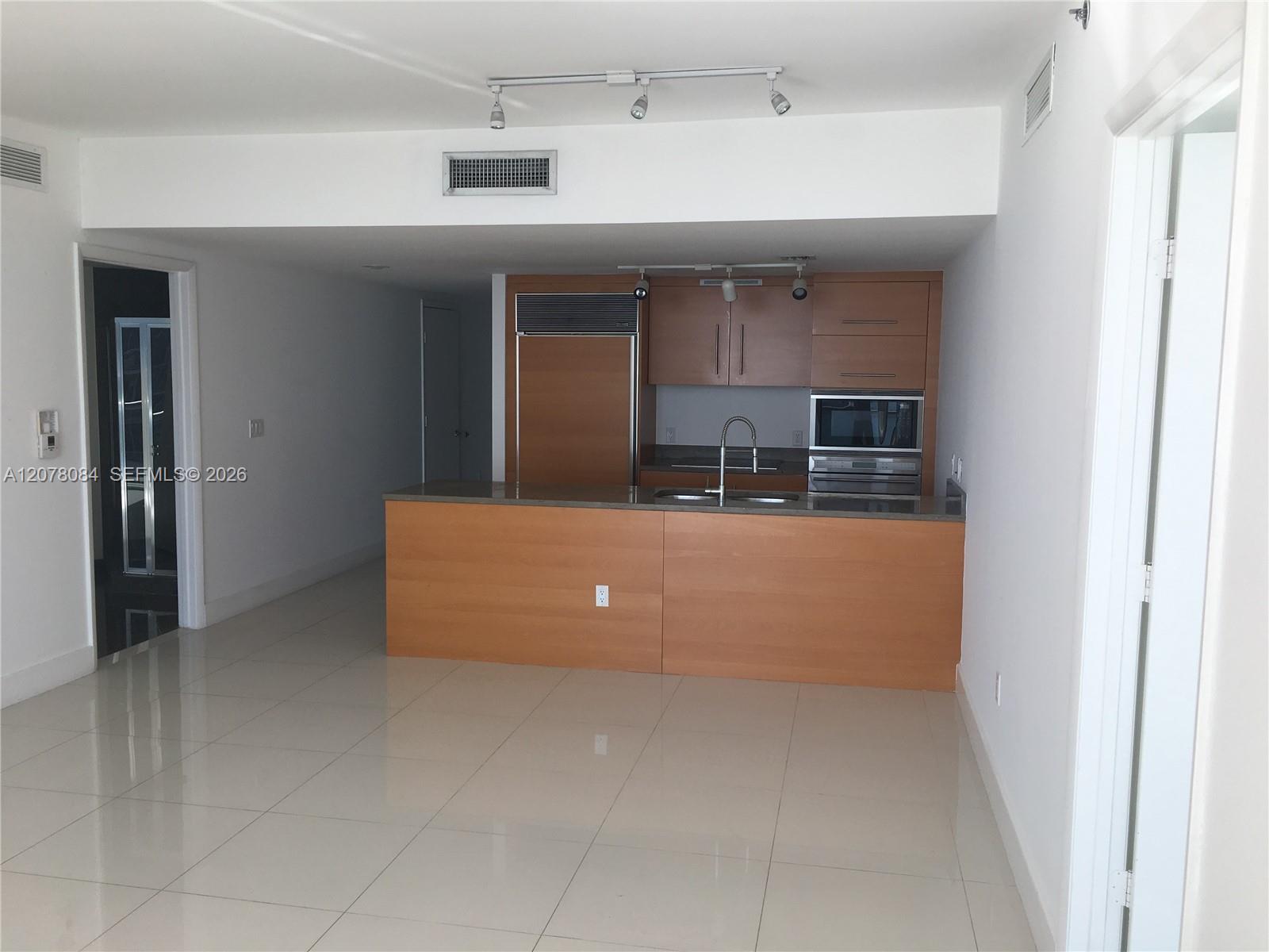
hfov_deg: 61.7
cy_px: 476
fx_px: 1063
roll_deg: -0.7
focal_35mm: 29
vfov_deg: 48.2
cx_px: 634
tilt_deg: -4.1
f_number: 2.2
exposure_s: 1/300
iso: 25
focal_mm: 4.15
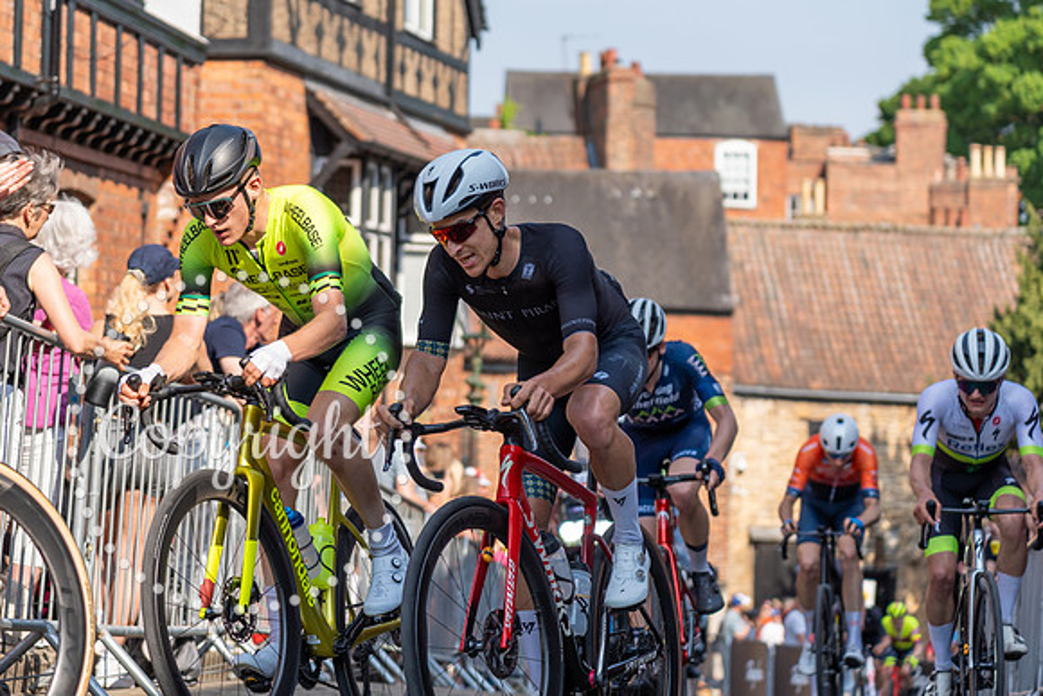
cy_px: 219
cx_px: 421
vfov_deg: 13.3
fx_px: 2979
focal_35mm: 103
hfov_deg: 19.8
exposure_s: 1/1250
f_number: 2.8
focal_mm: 75
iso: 100
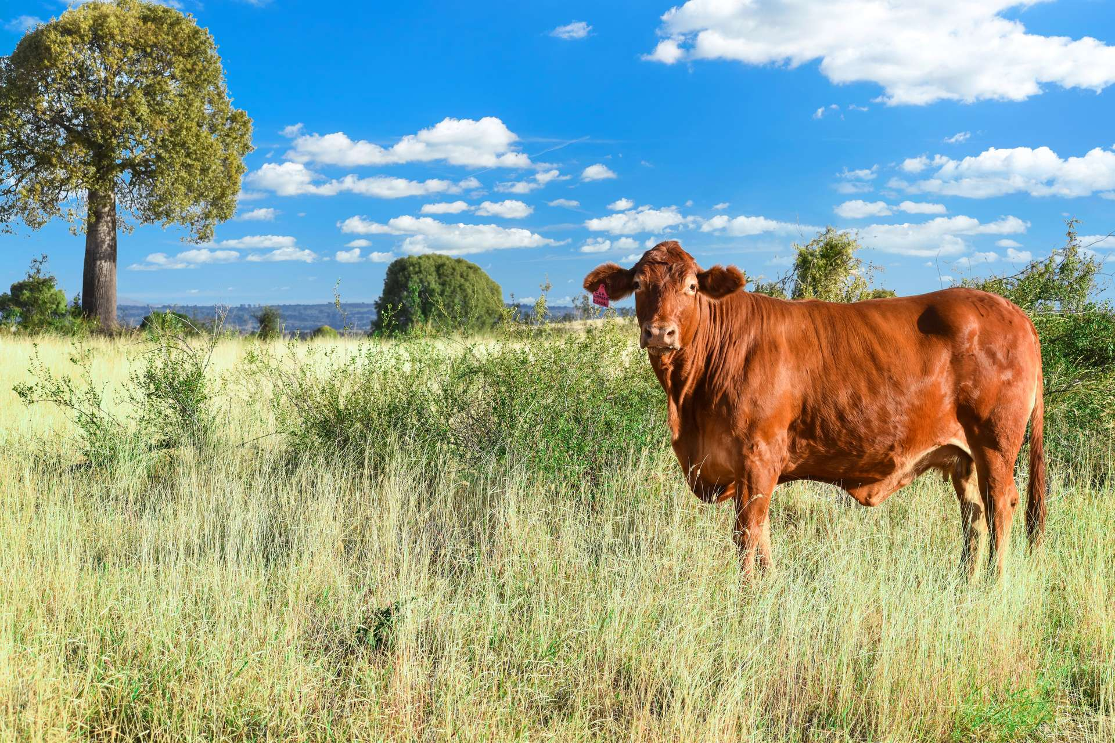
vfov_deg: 13.0
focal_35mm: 105
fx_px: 3252
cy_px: 372
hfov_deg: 19.5
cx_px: 558
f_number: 9
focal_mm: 70
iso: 200
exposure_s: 1/320
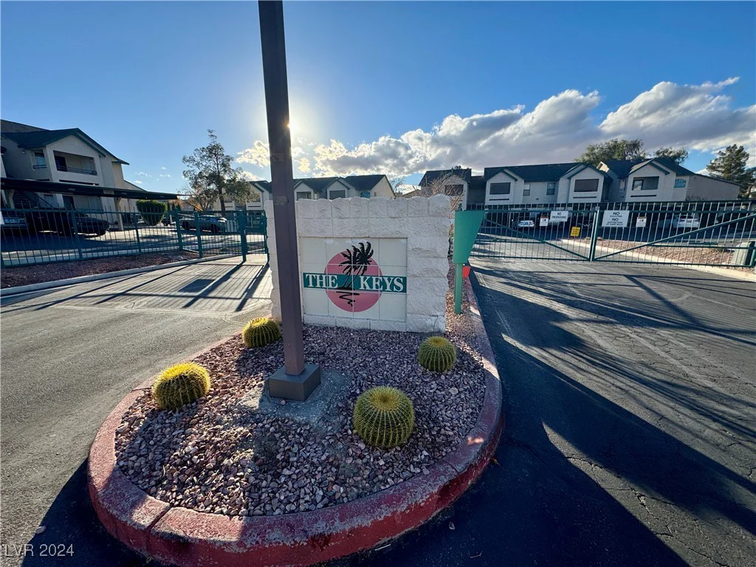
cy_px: 284
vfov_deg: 85.7
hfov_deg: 102.1
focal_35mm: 14
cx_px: 378
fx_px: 306
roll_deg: +0.1
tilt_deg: -11.8
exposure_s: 1/2342
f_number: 2.2
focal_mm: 2.22
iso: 50
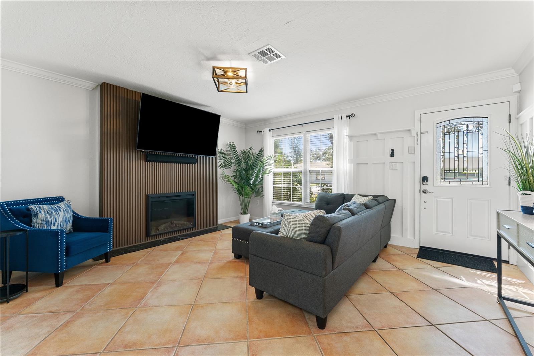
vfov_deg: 81.2
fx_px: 208
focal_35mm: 14
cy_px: 178
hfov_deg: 104.3
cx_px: 267
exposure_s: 1/5
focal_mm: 14
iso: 320
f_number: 7.1
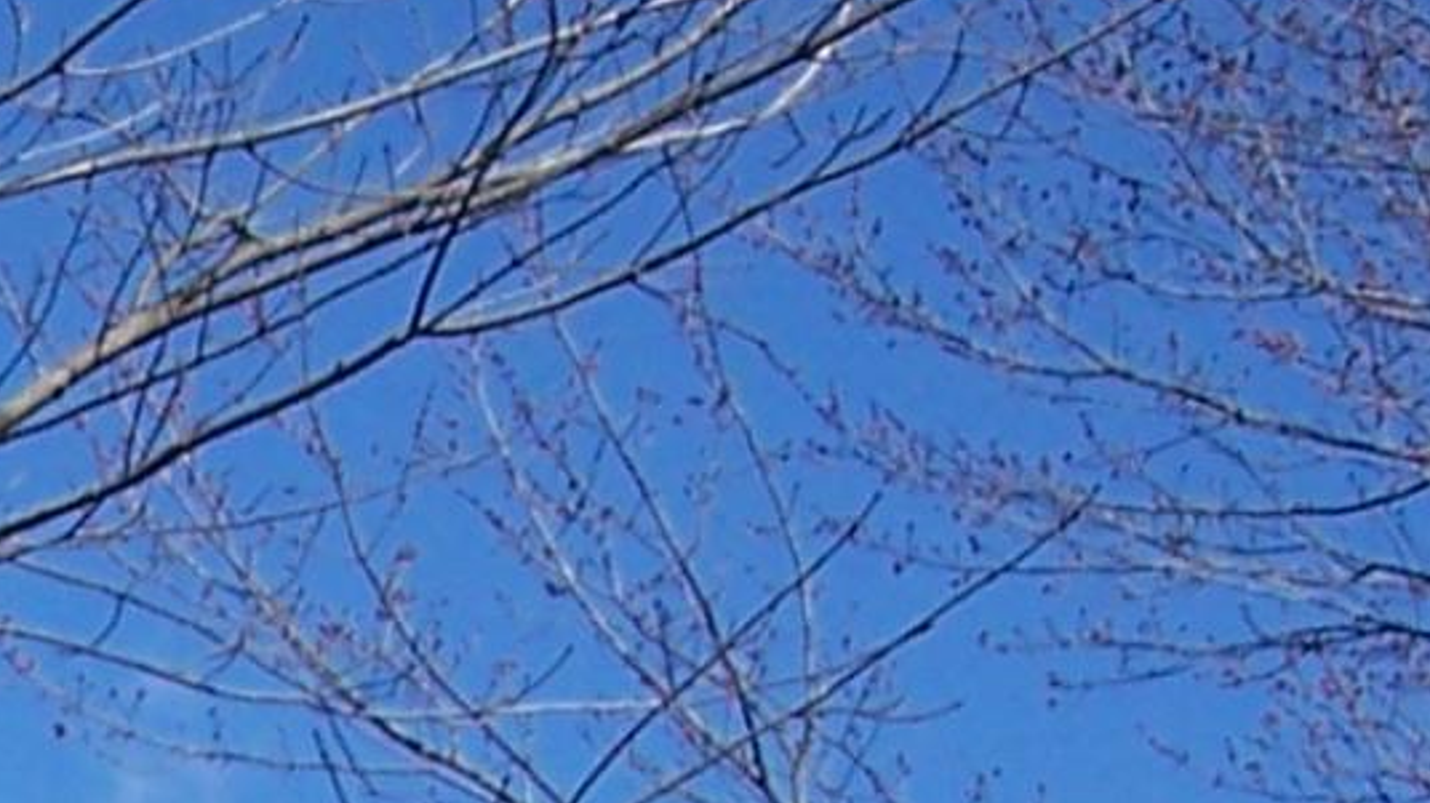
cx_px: -2145
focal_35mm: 238
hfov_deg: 8.2
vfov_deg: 4.8
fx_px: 9021
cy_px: 2790
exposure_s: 1/750
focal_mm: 8
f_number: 4
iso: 100
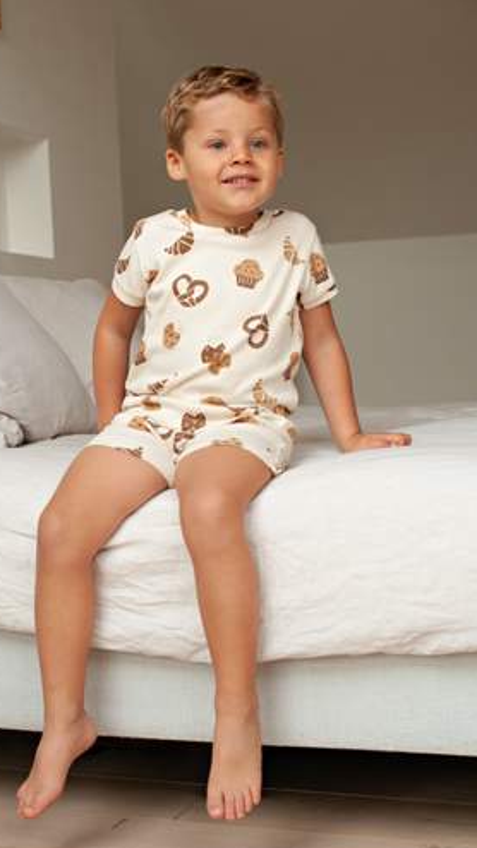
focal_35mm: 53
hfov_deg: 22.6
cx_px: 205
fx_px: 1191
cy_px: 424
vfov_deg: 39.2
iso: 640
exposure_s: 1/125
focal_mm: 50
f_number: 5
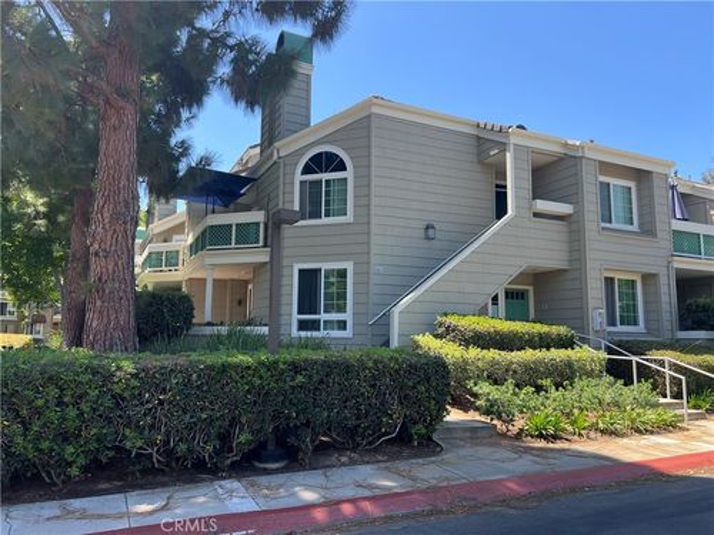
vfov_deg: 53.1
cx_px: 357
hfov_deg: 67.3
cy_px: 268
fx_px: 536
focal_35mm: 26
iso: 50
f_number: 1.5
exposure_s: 1/982
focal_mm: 5.7
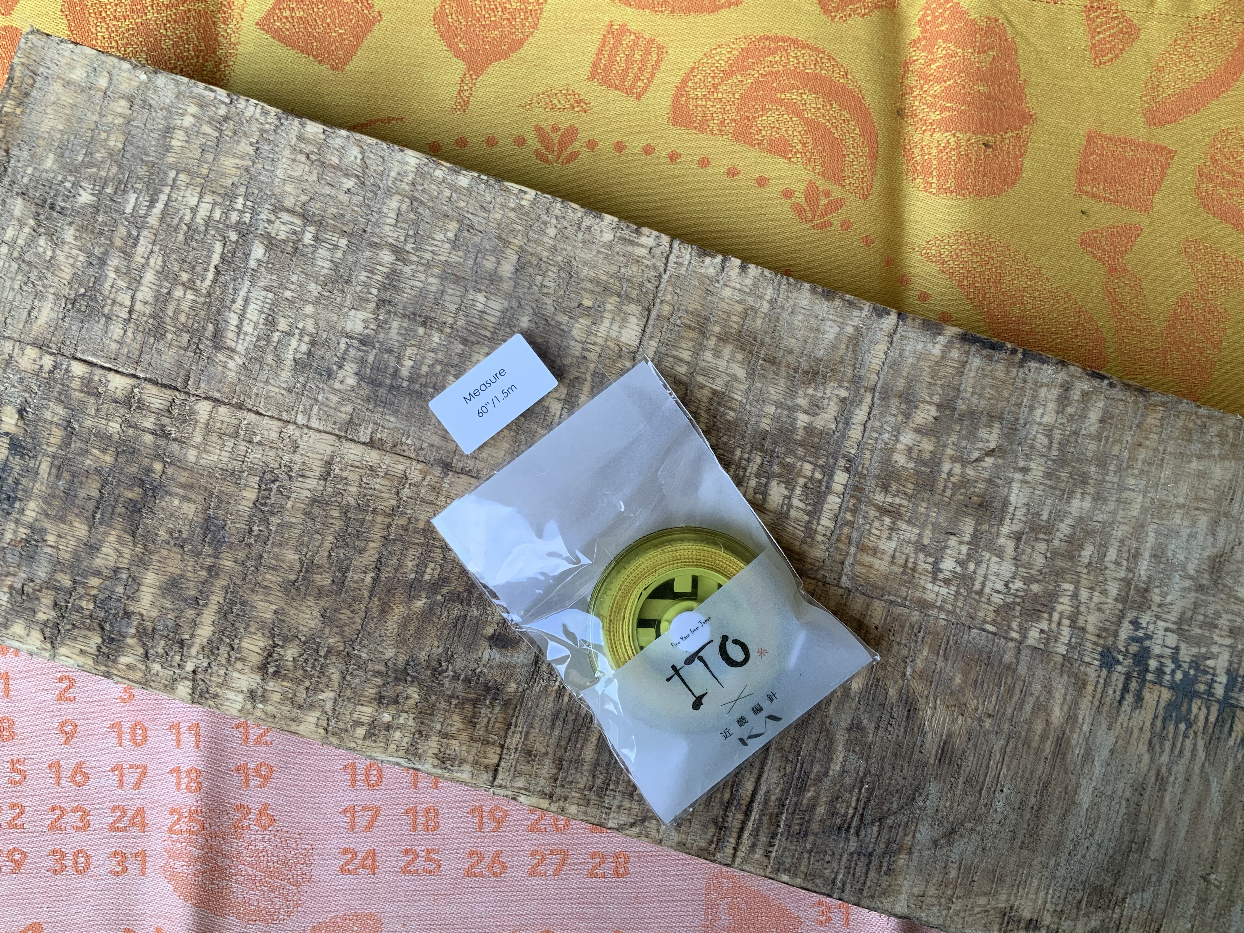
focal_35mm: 29
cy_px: 466
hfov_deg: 61.7
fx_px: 1042
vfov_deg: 48.2
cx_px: 622
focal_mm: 3
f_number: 1.8
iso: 50
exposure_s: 1/122
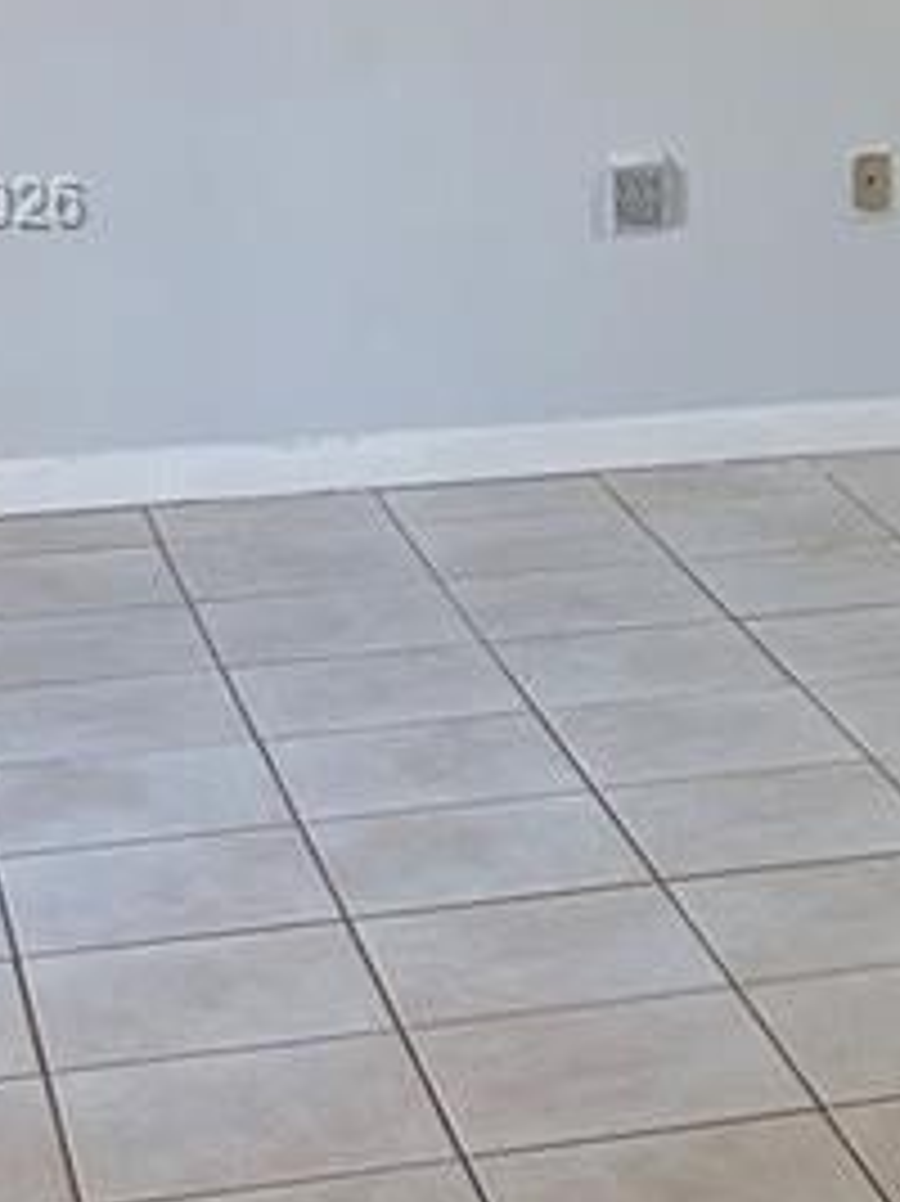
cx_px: 1274
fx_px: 4059
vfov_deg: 16.7
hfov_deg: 12.2
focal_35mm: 117
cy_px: 207
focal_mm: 5.96
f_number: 1.6
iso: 200
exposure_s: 1/120
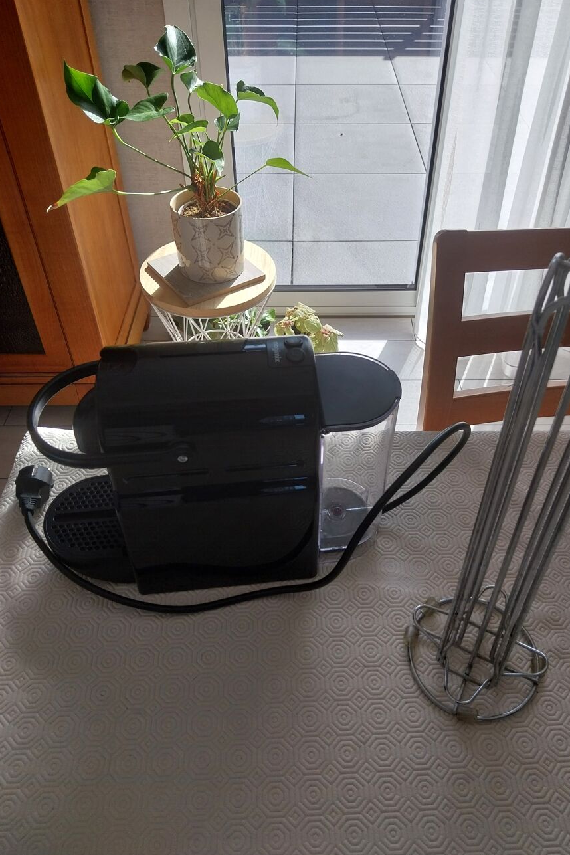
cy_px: 415
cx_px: 306
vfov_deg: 65.5
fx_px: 665
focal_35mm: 28
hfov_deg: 46.4
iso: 25
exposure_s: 1/429
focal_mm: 4
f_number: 1.8
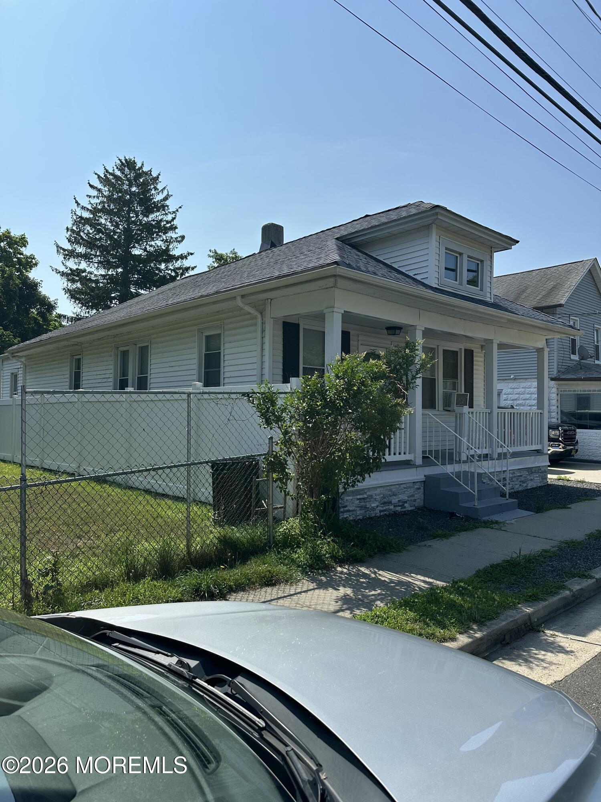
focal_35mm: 24
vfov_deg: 71.6
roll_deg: -2.4
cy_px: 401
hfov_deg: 56.8
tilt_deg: +1.2
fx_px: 556
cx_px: 300
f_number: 1.78
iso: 80
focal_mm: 6.86
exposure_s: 1/6623
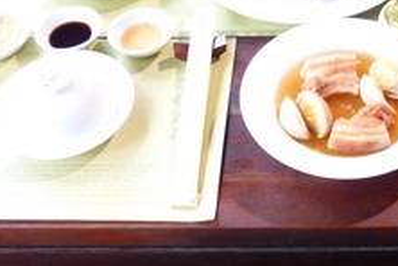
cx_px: 342
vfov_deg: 20.8
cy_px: 67
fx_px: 719
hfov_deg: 29.9
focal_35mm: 65
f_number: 2.8
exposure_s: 1/30
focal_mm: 5.5
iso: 160
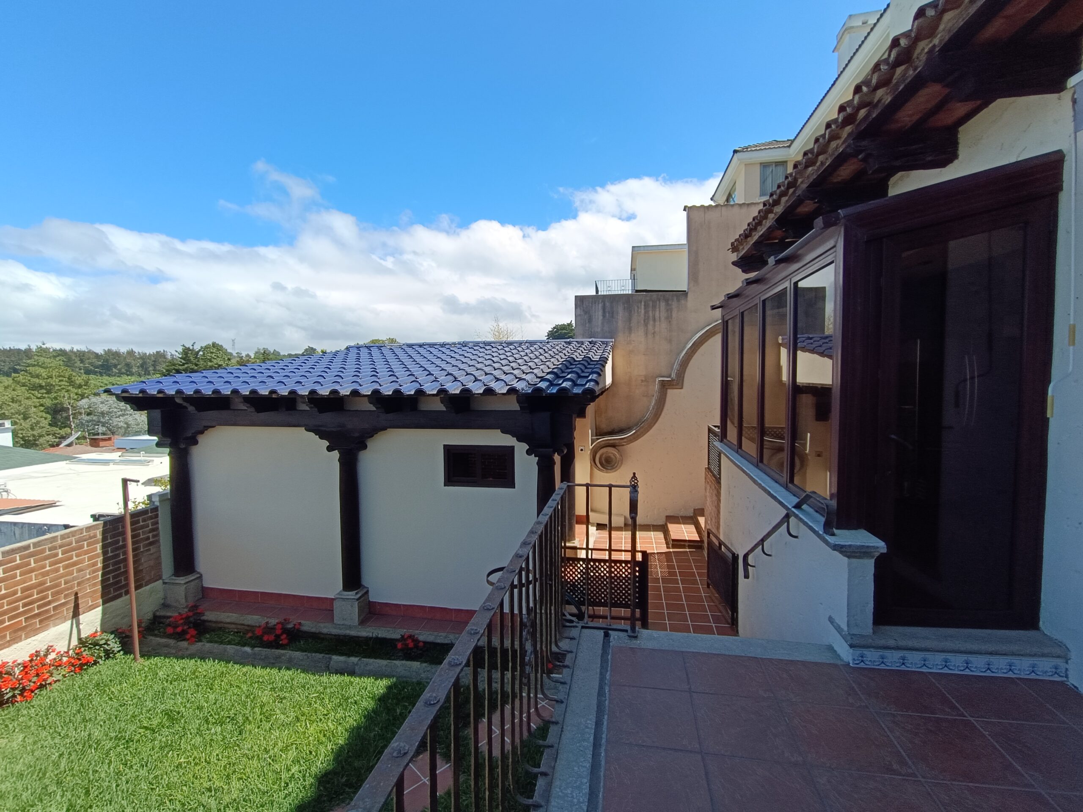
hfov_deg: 94.5
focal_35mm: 16
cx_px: 542
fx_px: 501
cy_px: 406
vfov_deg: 78.1
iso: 51
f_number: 2.2
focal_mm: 1.66
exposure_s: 1/816
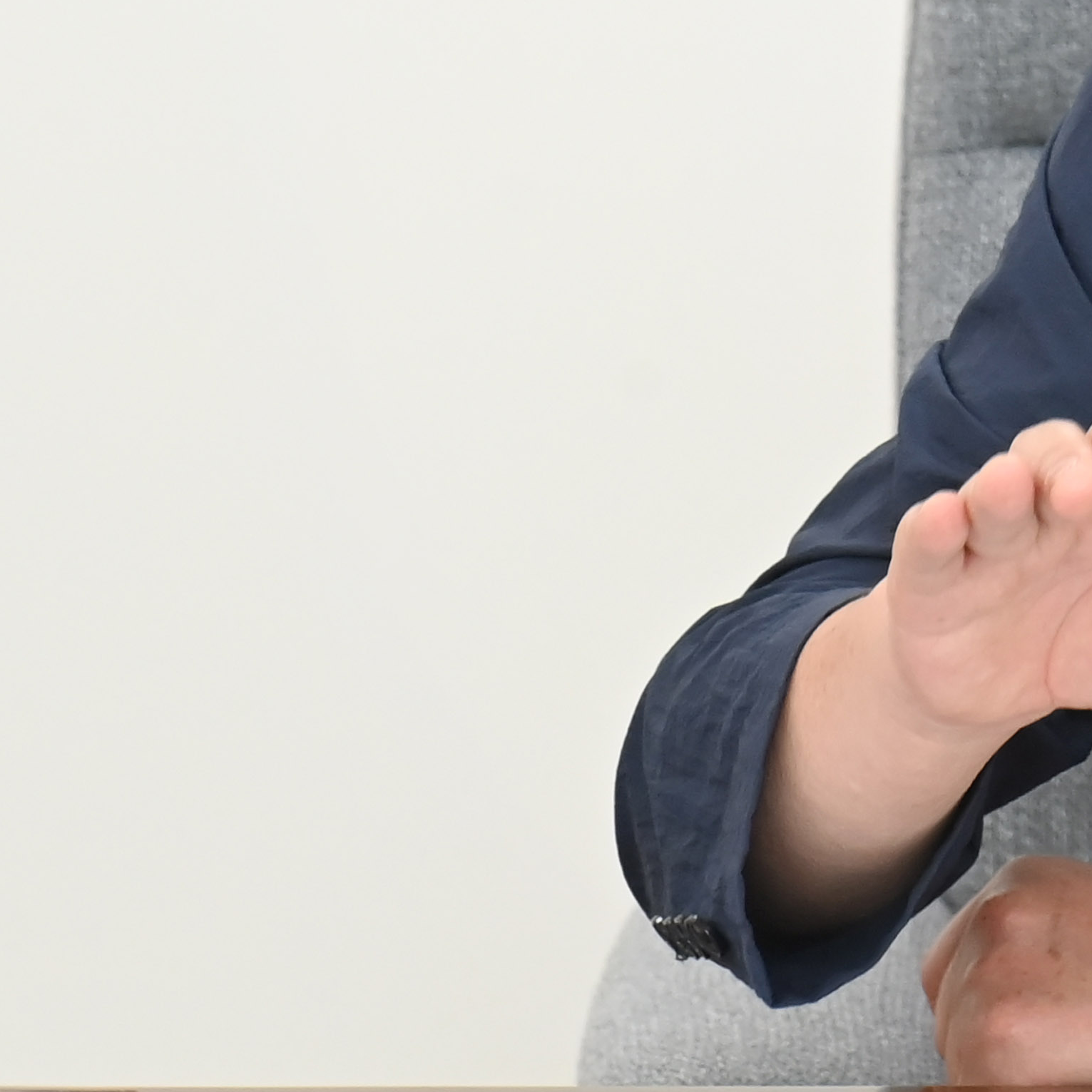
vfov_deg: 4.7
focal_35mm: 371
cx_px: 1871
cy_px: 226
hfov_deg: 4.7
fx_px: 13241
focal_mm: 120
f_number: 6.3
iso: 2500
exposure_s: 1/250
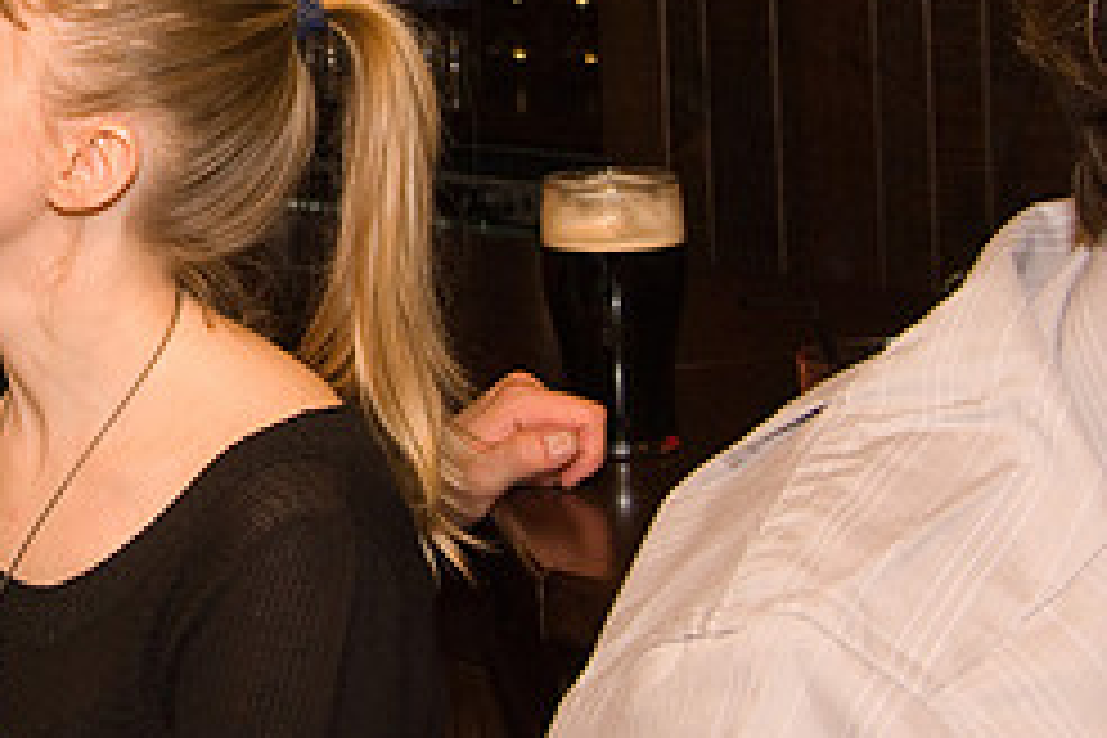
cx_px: -72
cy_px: 14
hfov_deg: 21.2
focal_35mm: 92
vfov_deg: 14.6
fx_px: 2829
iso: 400
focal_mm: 26
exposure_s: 1/45
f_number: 6.7
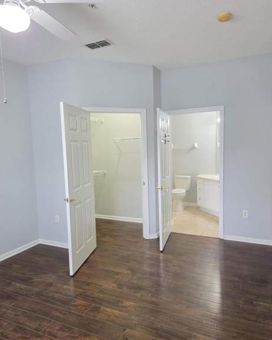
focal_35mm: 25
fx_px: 252
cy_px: 174
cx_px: 141
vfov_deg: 68.1
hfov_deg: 56.8
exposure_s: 1/120
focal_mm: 5.4
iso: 800
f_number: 1.8
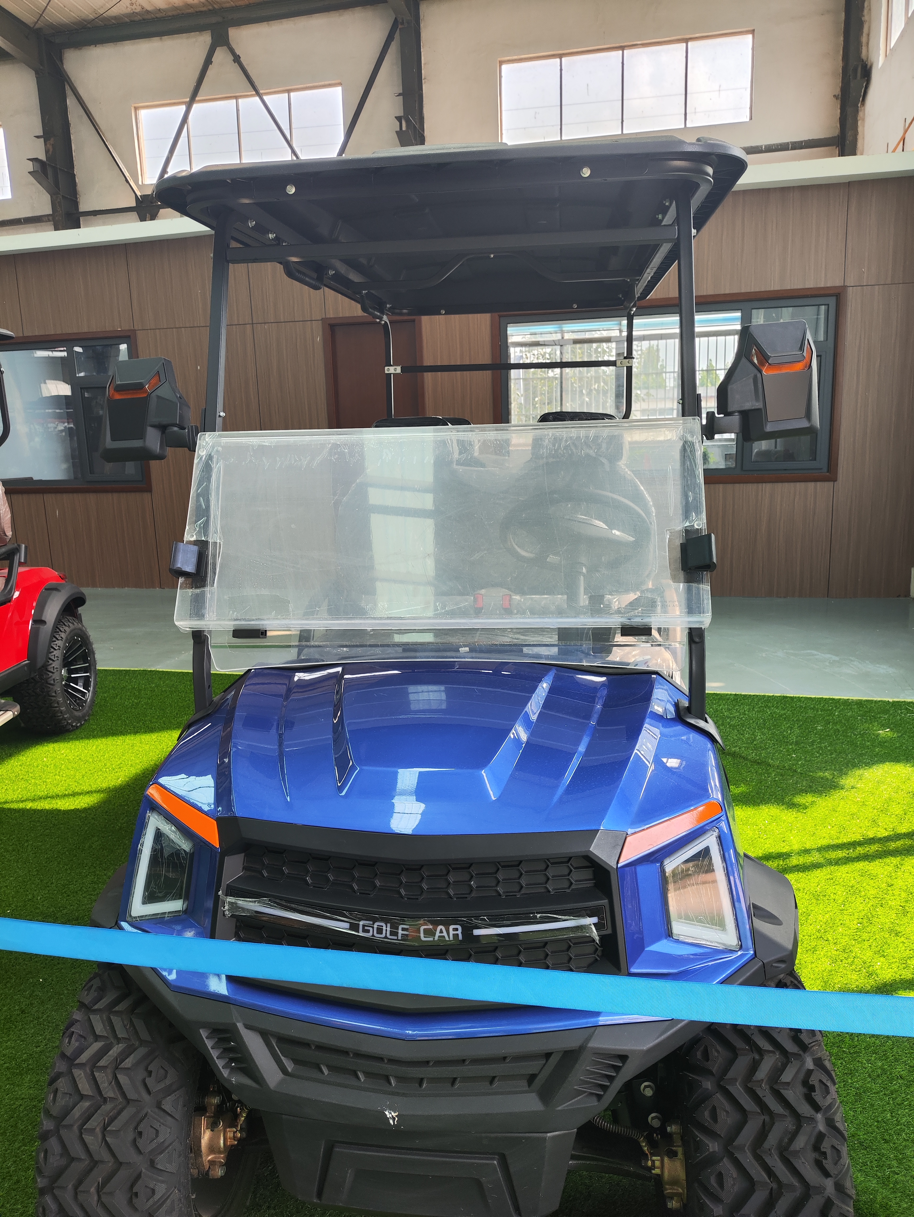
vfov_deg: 71.6
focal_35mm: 24
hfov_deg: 56.9
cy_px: 608
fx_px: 844
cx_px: 457
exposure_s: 1/100
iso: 50
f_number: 1.8
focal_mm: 4.68
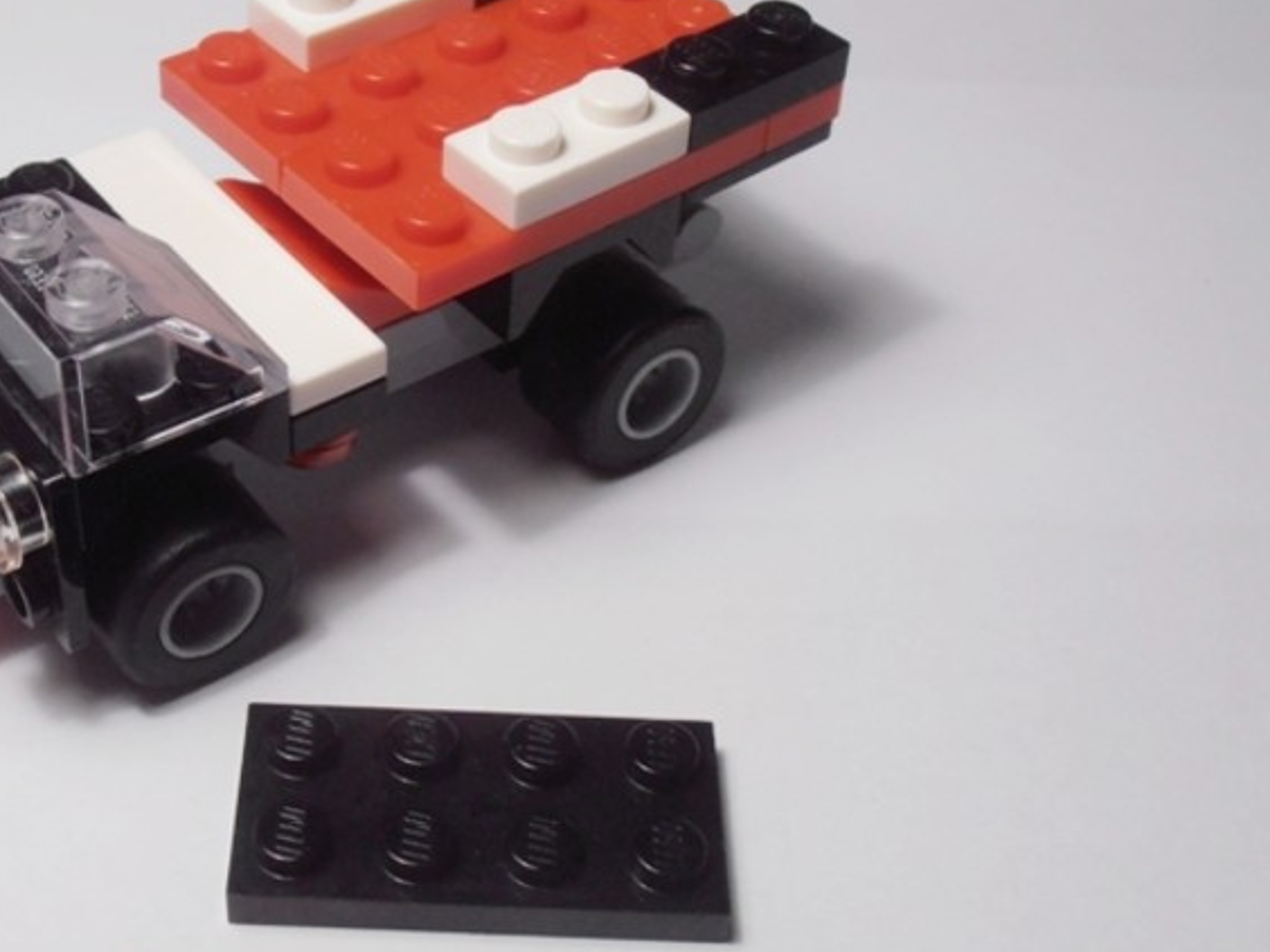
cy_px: 510
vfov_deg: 24.8
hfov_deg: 32.4
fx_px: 2165
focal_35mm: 59
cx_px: 426
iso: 80
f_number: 3.9
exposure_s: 1/50
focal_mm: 6.61
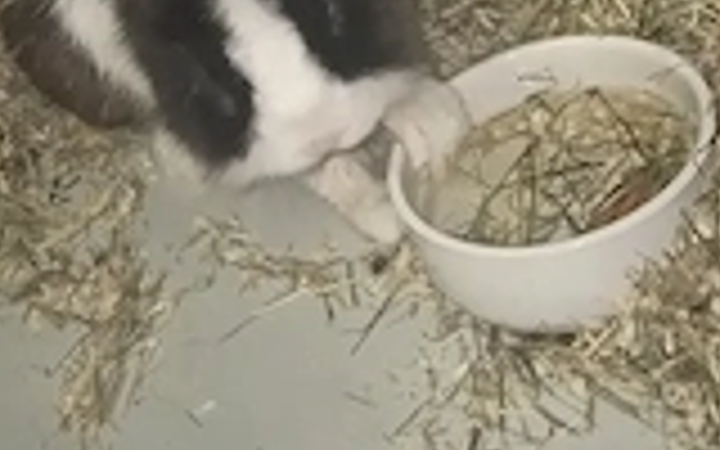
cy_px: 81
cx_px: 288
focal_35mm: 61
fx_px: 1197
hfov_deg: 33.4
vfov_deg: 21.0
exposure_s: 1/14
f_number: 1.8
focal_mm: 5.4
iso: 125
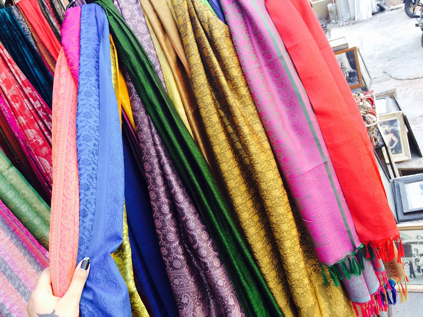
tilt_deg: -25.4
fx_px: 354
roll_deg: +23.6
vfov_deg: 48.2
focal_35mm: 29
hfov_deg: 61.7
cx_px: 212
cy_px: 158
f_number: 2.2
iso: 50
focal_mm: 4.15
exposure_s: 1/100
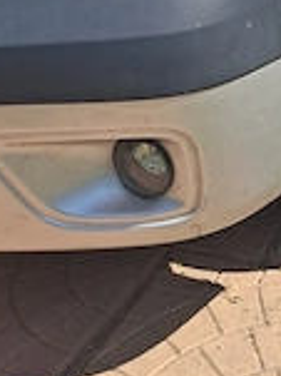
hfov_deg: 22.8
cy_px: -32
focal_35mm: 61
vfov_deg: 28.9
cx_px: 298
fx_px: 661
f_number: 1.8
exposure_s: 1/1000
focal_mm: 5.54
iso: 50
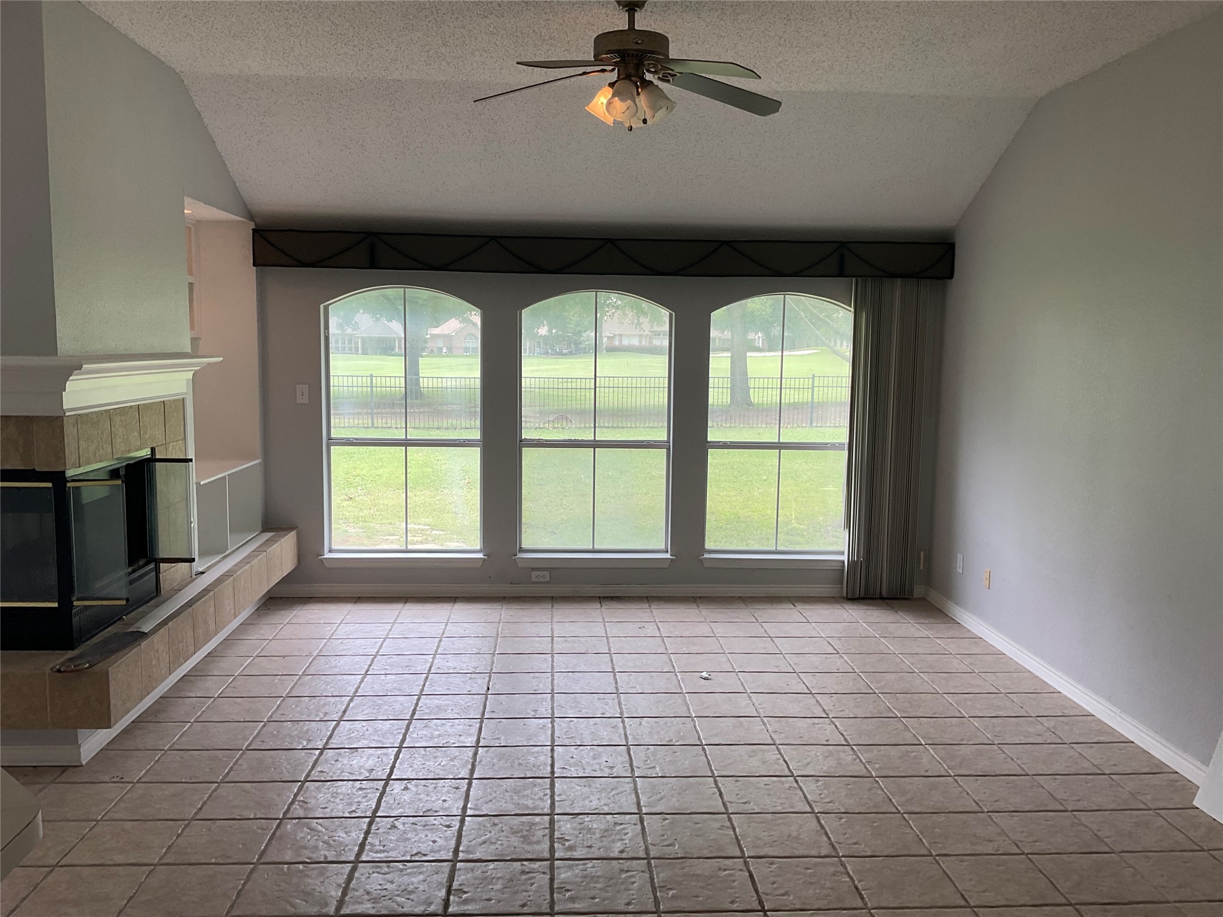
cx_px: 612
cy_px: 458
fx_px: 1025
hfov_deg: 61.7
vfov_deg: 48.2
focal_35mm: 29
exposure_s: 1/120
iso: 16
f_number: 1.8
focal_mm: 3
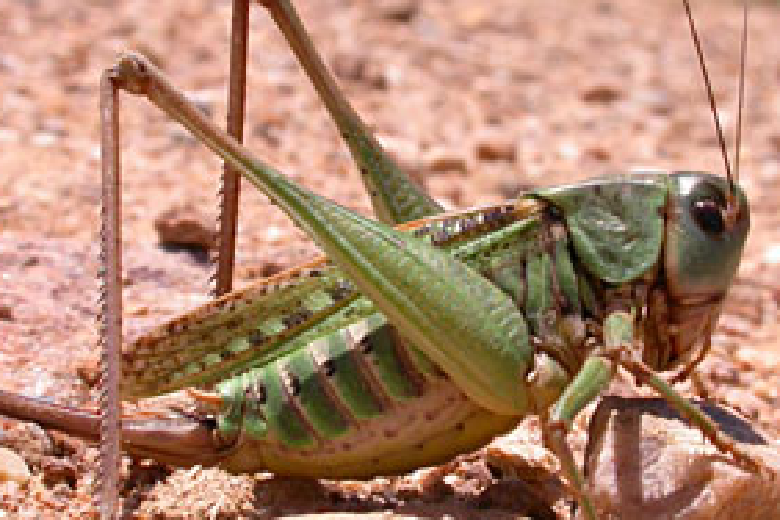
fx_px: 2491
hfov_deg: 17.8
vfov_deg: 11.9
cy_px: 235
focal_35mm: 115
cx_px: 445
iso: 100
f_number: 8.9
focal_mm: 16.2
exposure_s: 1/330
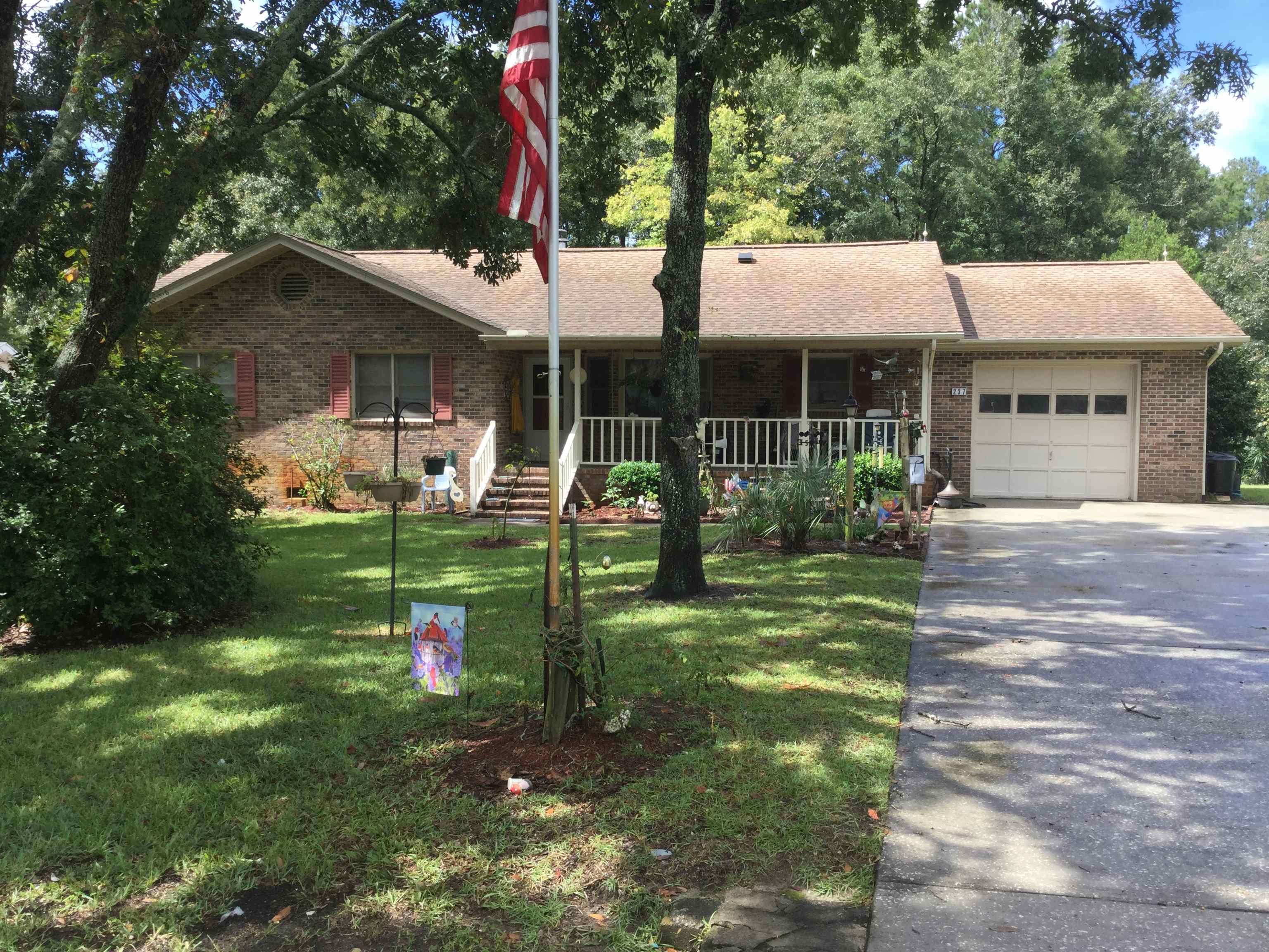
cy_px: 476
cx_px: 634
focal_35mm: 31
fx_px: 1136
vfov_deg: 45.4
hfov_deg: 58.4
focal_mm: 3.3
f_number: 2.4
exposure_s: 1/422
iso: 25
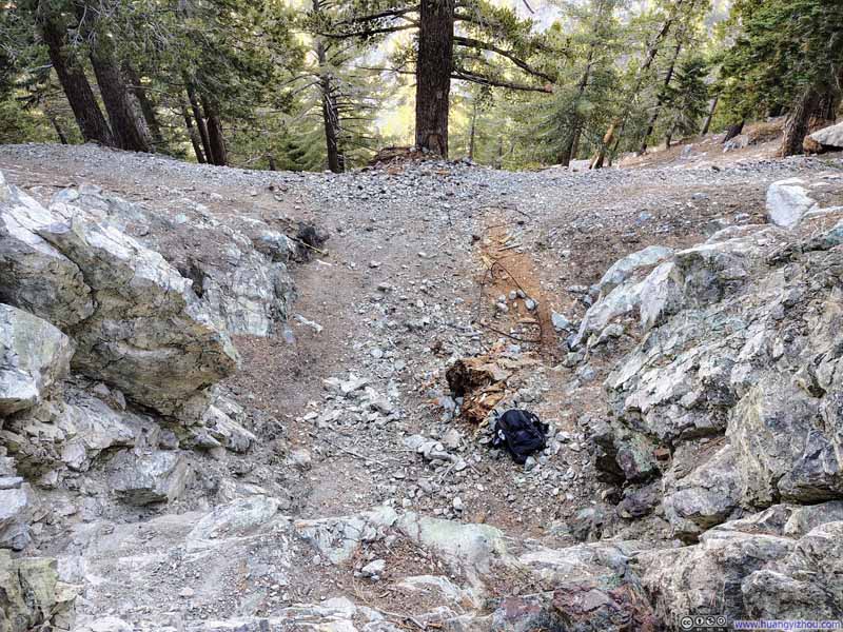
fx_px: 584
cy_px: 316
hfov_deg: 71.6
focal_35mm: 24
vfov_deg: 56.8
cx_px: 422
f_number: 1.8
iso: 276
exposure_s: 1/110
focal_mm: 5.56
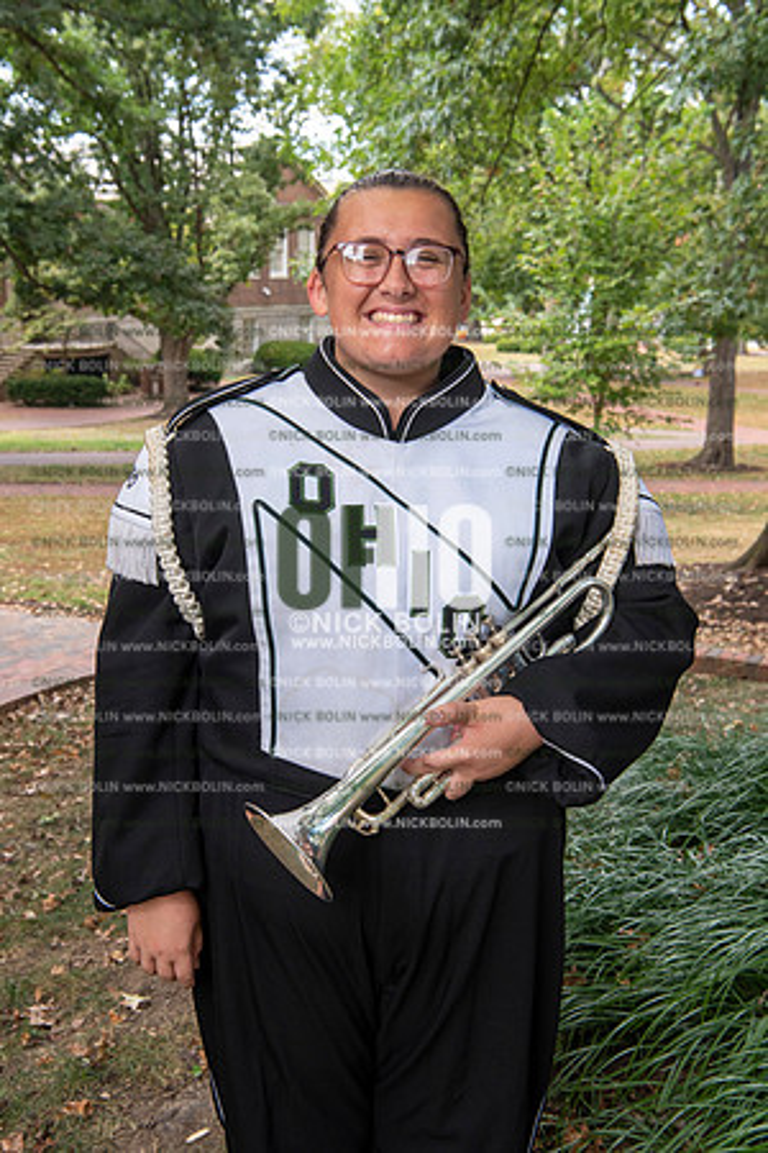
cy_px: 576
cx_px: 384
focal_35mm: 45
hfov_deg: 29.9
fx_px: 1440
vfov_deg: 43.6
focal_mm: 45
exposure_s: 1/100
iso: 500
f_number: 8
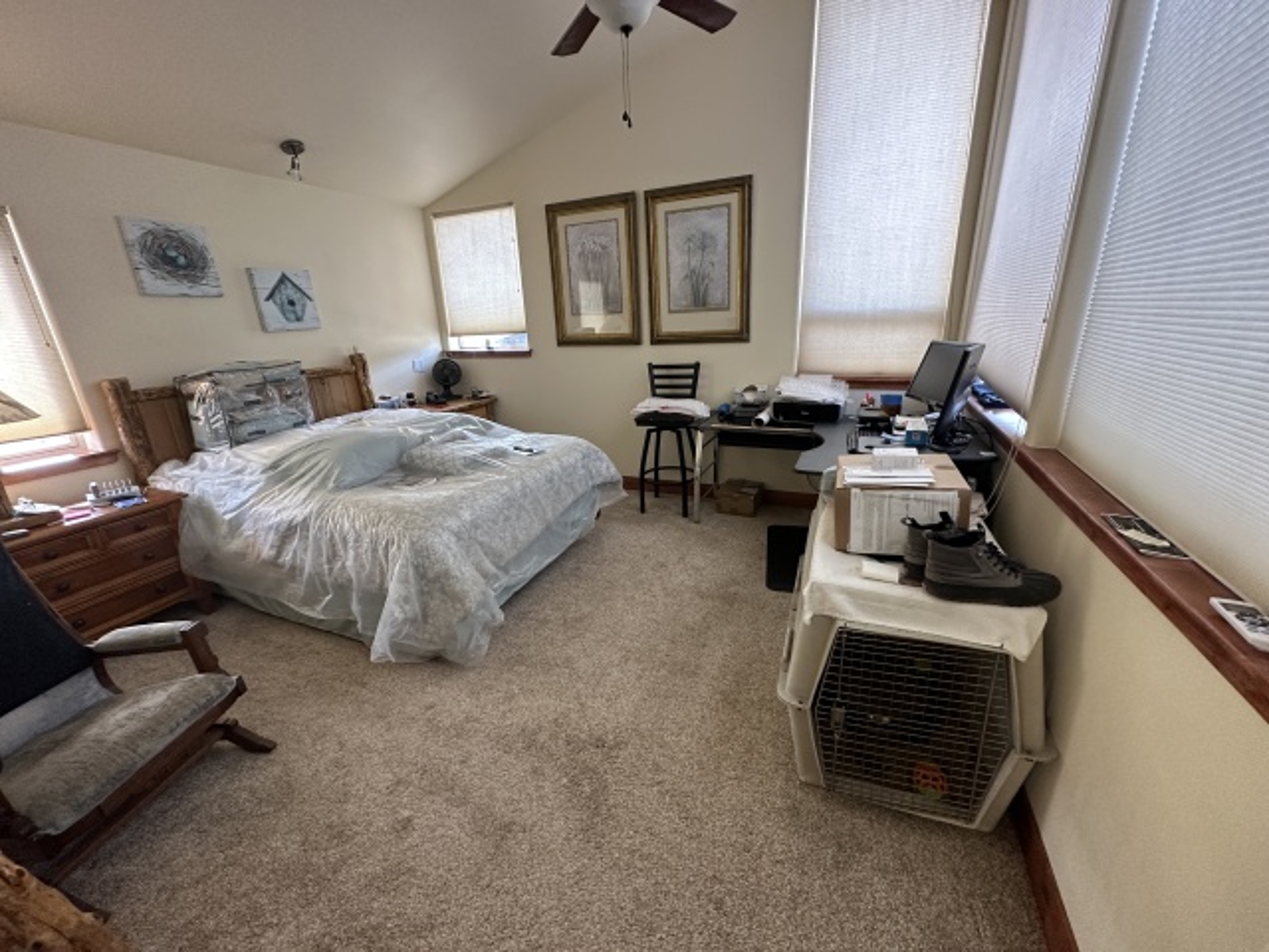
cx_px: 634
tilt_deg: -18.2
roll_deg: +3.2
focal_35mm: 14
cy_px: 476
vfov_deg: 85.7
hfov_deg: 102.1
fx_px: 513
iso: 250
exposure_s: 1/99
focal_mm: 2.22
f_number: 2.2
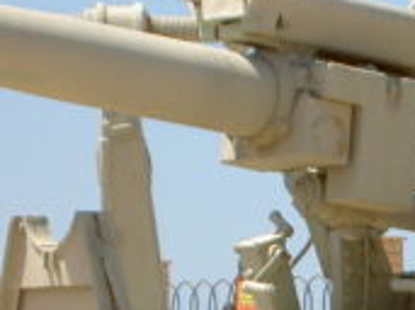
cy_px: 272
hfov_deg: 6.0
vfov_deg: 4.5
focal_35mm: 328
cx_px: 590
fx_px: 3930
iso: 50
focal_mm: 16.8
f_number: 4.9
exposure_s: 1/400
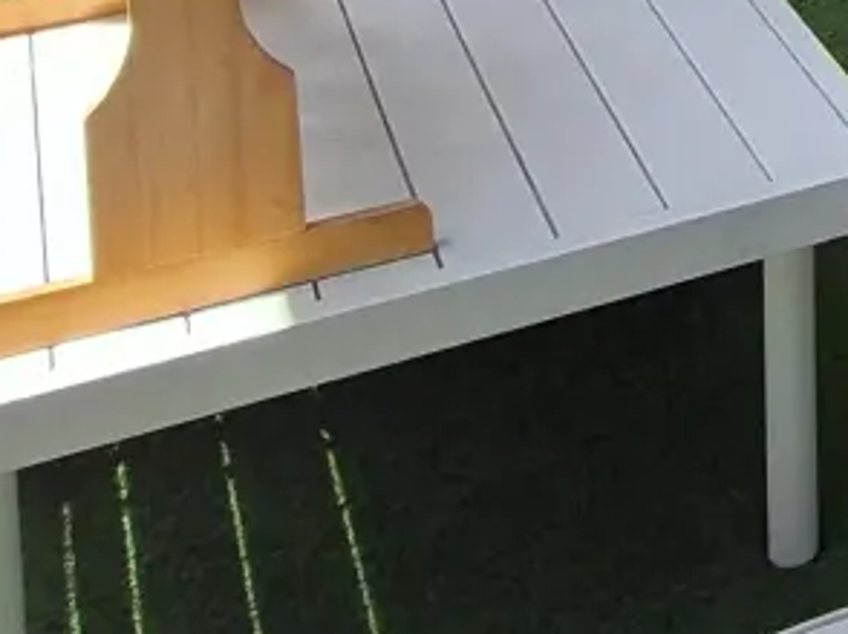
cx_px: 1667
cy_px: -617
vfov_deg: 14.5
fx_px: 2081
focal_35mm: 85
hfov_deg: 17.2
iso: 100
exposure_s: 1/1996
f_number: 2.2
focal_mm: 2.2
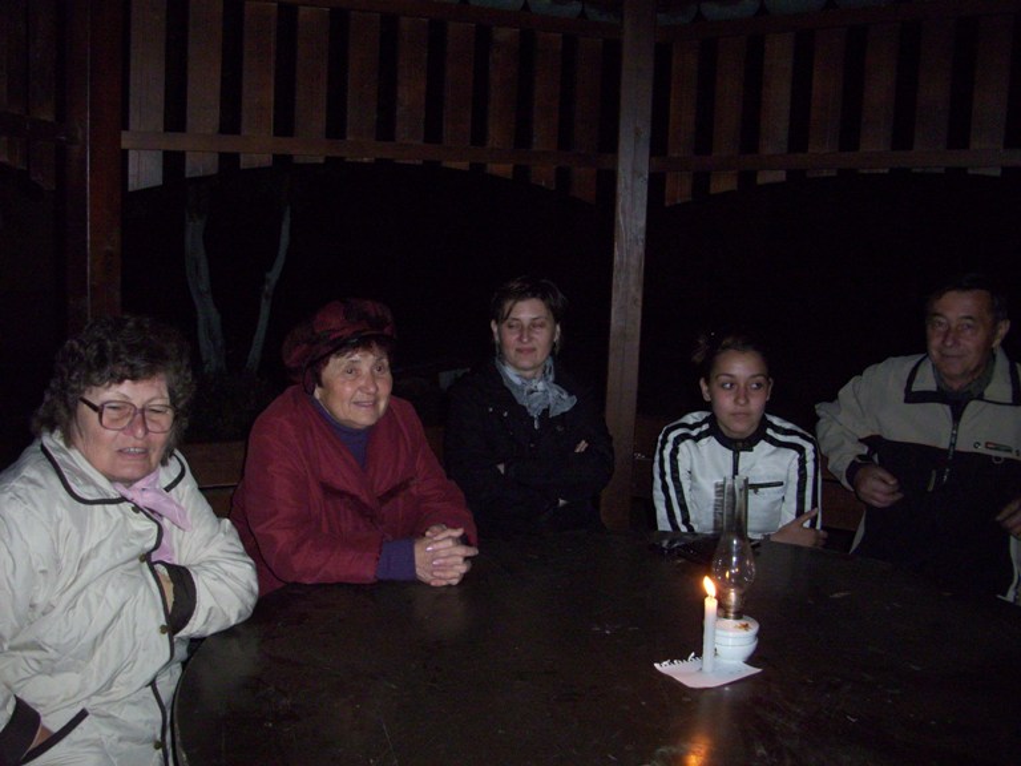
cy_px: 383
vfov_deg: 41.8
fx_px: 1003
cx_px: 510
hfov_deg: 54.0
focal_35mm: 34
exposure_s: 1/40
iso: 250
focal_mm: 5.7
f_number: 2.9
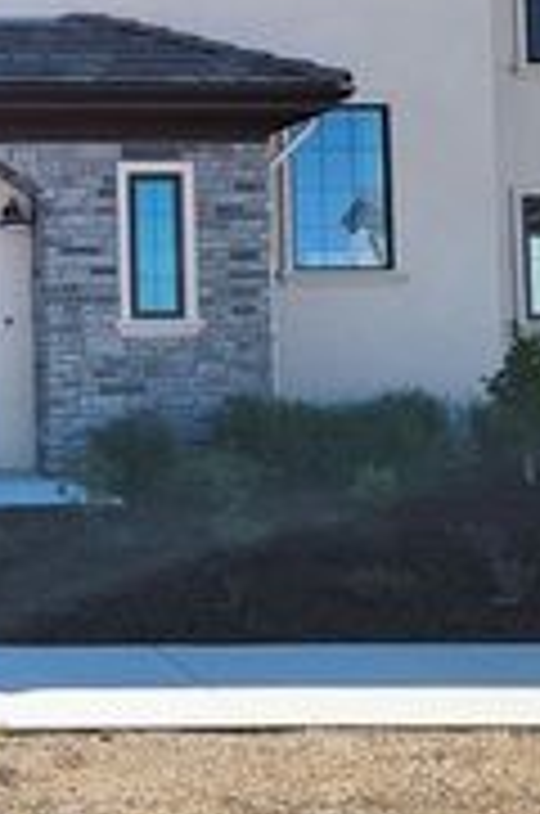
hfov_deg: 17.9
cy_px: 209
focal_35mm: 69
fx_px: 1558
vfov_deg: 28.9
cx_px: -230
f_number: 1.8
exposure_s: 1/1142
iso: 16
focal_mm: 6.7
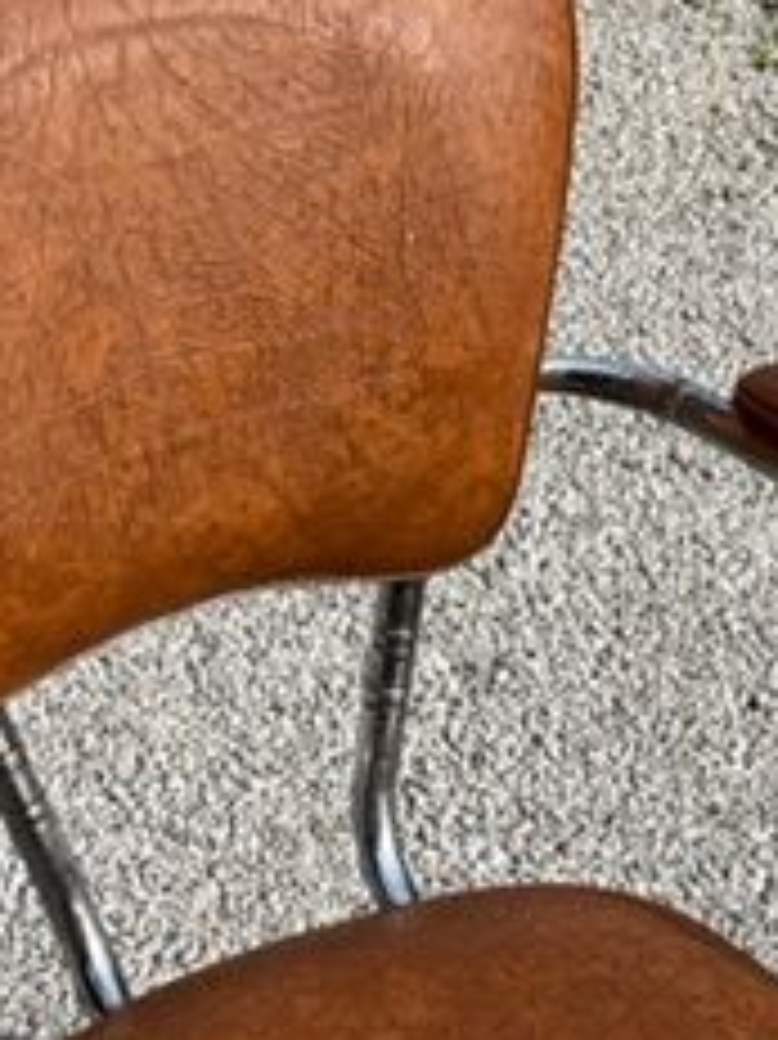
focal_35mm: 72
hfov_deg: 20.4
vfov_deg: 25.6
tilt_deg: -49.4
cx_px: 319
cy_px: 1063
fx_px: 2160
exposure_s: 1/1862
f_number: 1.6
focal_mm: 5.1
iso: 50
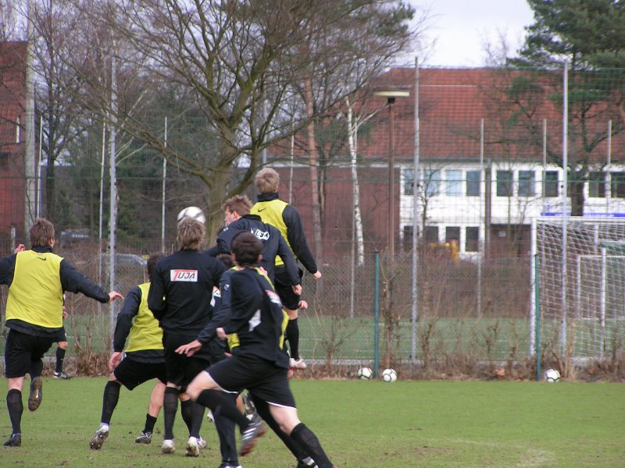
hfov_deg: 7.6
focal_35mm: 259
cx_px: 312
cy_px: 234
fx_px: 4676
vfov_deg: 5.7
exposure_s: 1/320
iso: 50
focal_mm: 39.6
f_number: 3.5
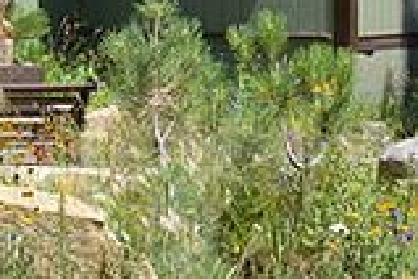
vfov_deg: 5.4
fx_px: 2914
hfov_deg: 8.2
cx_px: 202
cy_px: -254
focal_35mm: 251
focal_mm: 26
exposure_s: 1/250
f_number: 8
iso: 100
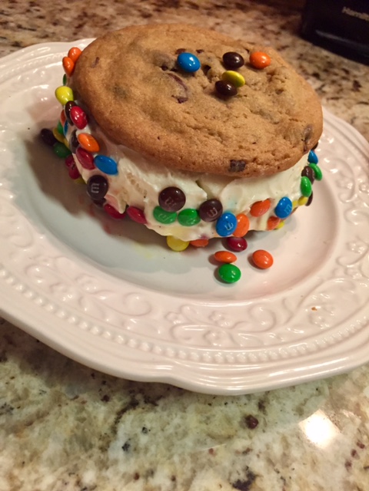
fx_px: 412
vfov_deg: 61.7
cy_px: 246
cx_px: 184
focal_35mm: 29
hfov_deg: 48.2
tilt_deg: -46.2
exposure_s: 1/30
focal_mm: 4.15
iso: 200
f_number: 2.2
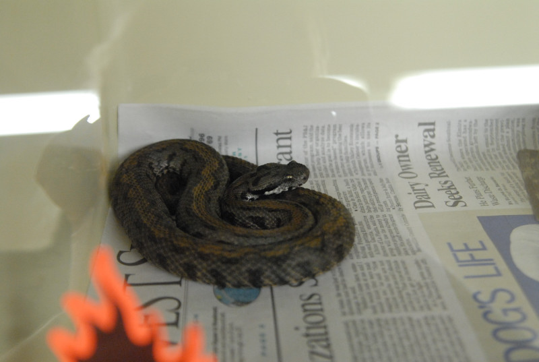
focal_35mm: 54
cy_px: 181
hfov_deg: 36.8
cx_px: 270
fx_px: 810
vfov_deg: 25.2
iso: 1600
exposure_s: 1/60
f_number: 4
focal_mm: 36
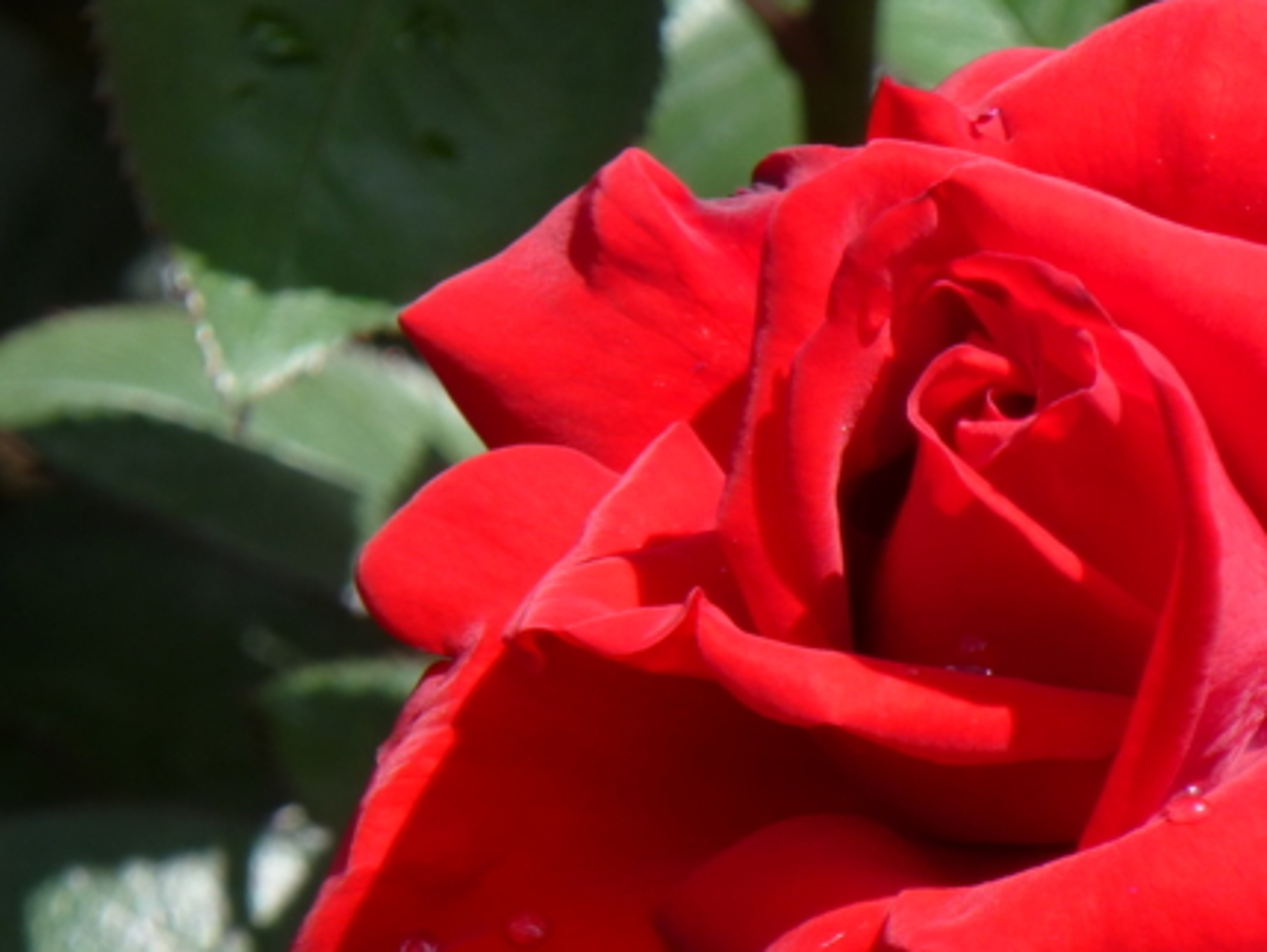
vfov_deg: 1.7
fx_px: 32667
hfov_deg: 2.2
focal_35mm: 892
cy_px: 693
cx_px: 760
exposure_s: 1/200
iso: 100
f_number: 6.4
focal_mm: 86
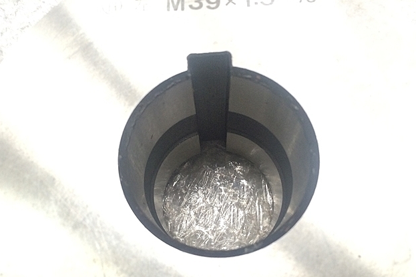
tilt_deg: -73.6
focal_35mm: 31
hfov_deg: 60.3
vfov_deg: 42.2
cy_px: 157
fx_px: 358
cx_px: 204
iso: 200
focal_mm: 4.15
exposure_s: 1/30
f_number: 2.2
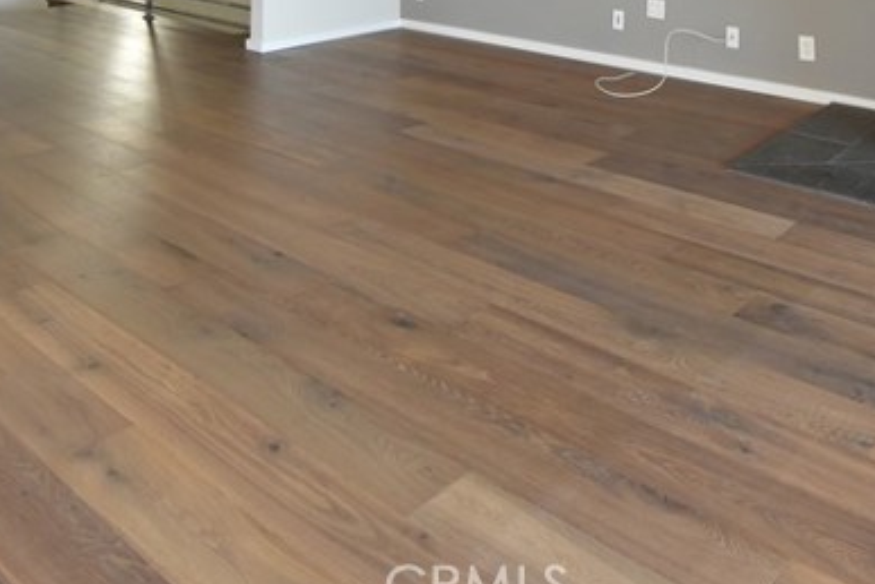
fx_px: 899
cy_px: -155
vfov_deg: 29.6
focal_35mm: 37
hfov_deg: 51.8
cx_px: 486
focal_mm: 14
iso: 800
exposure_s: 1/100
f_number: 5
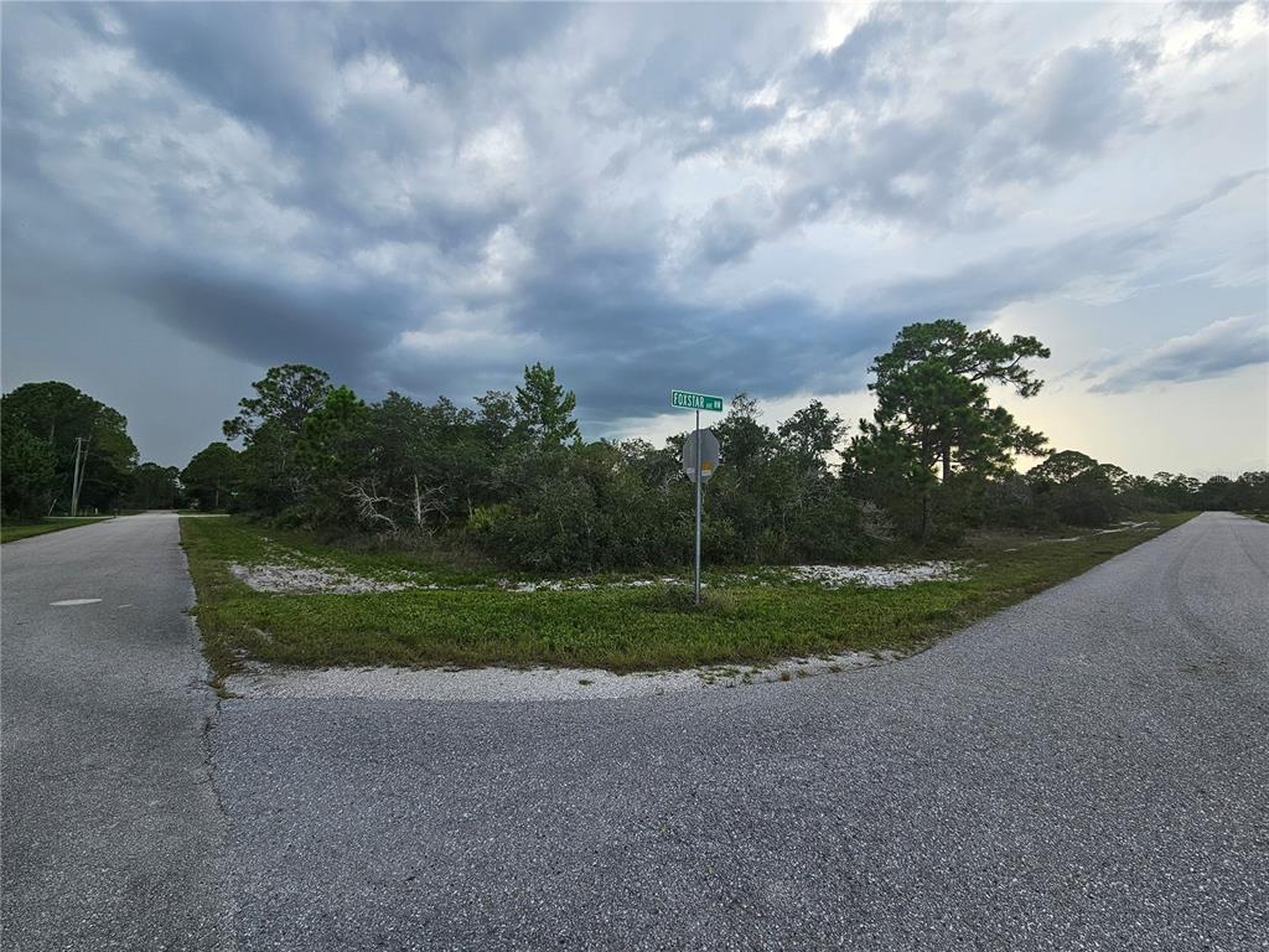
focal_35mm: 13
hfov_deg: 106.2
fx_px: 477
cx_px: 634
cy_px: 476
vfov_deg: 89.9
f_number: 2.2
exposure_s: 1/276
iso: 50
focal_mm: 2.2
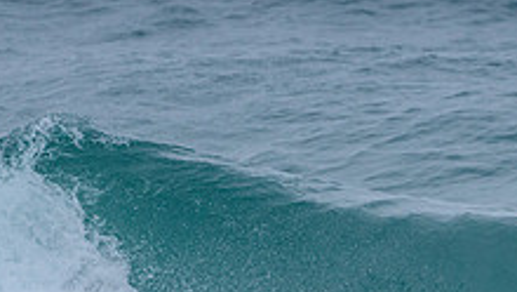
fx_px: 23165
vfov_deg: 0.7
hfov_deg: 1.3
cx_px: 352
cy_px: 335
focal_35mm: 1689
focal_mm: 500
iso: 1100
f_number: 5.6
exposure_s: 1/2000
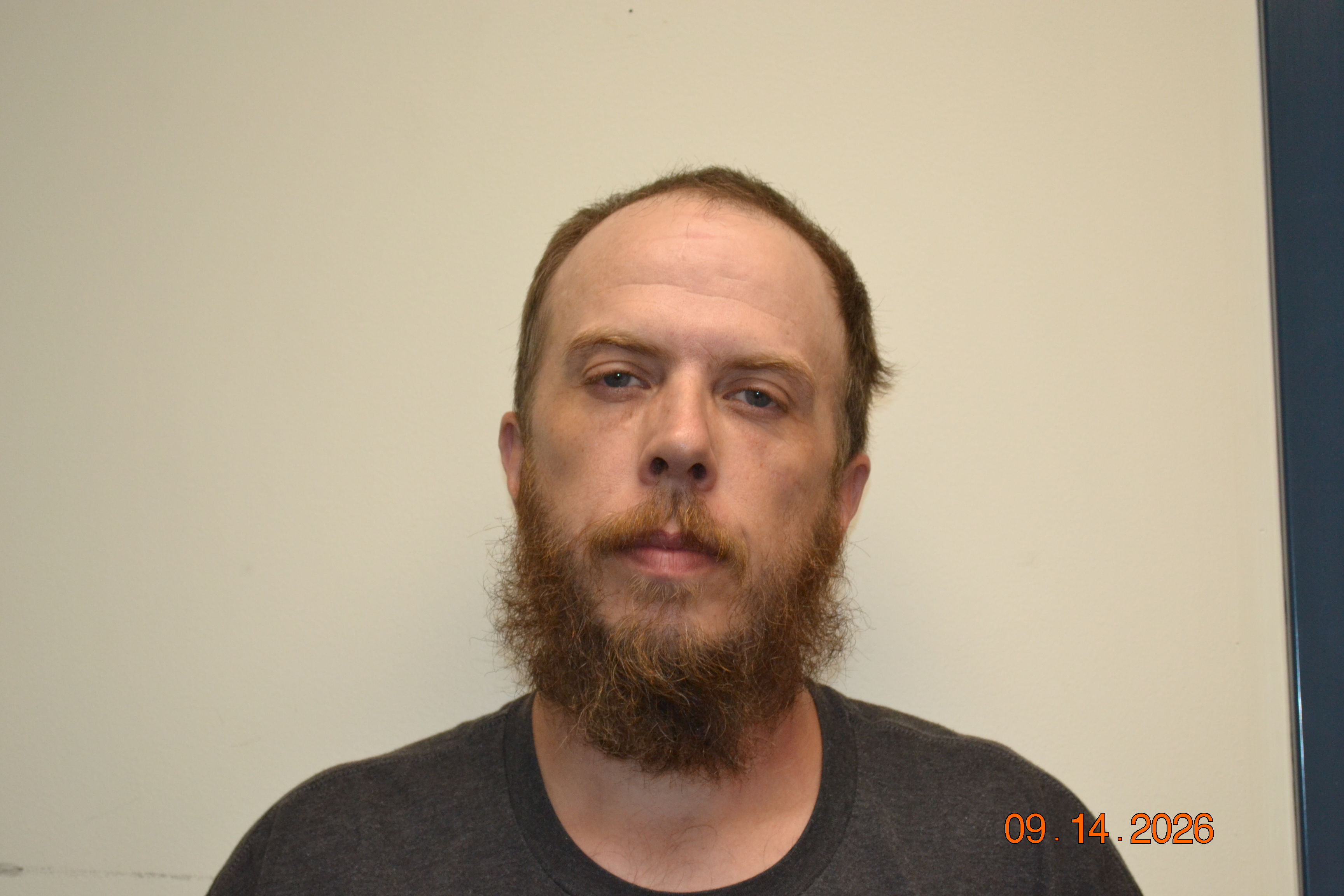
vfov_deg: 16.6
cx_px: 672
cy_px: 448
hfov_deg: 24.6
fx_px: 3080
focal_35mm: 82
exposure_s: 1/60
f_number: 5.6
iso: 1400
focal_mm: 55
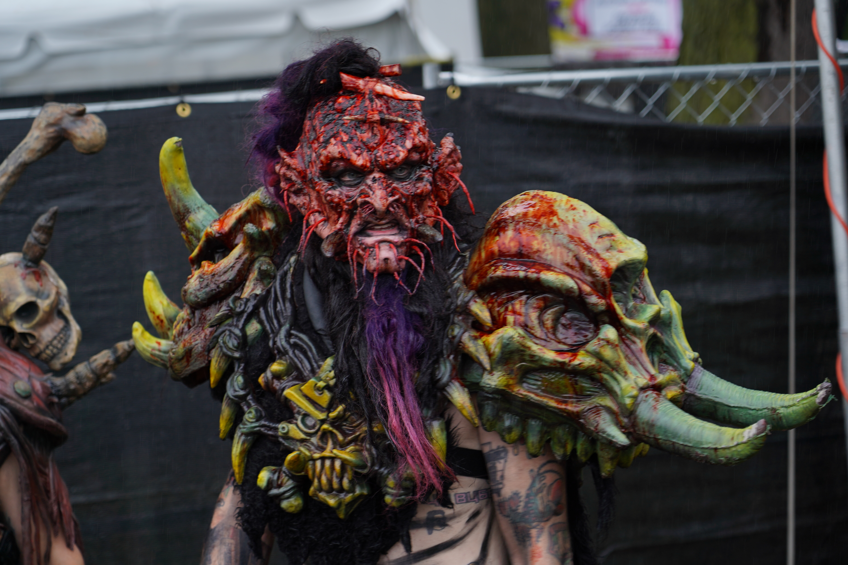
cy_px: 282
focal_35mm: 105
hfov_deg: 19.5
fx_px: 2473
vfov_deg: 13.0
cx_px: 424
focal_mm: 105
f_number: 4
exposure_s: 1/125
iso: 160
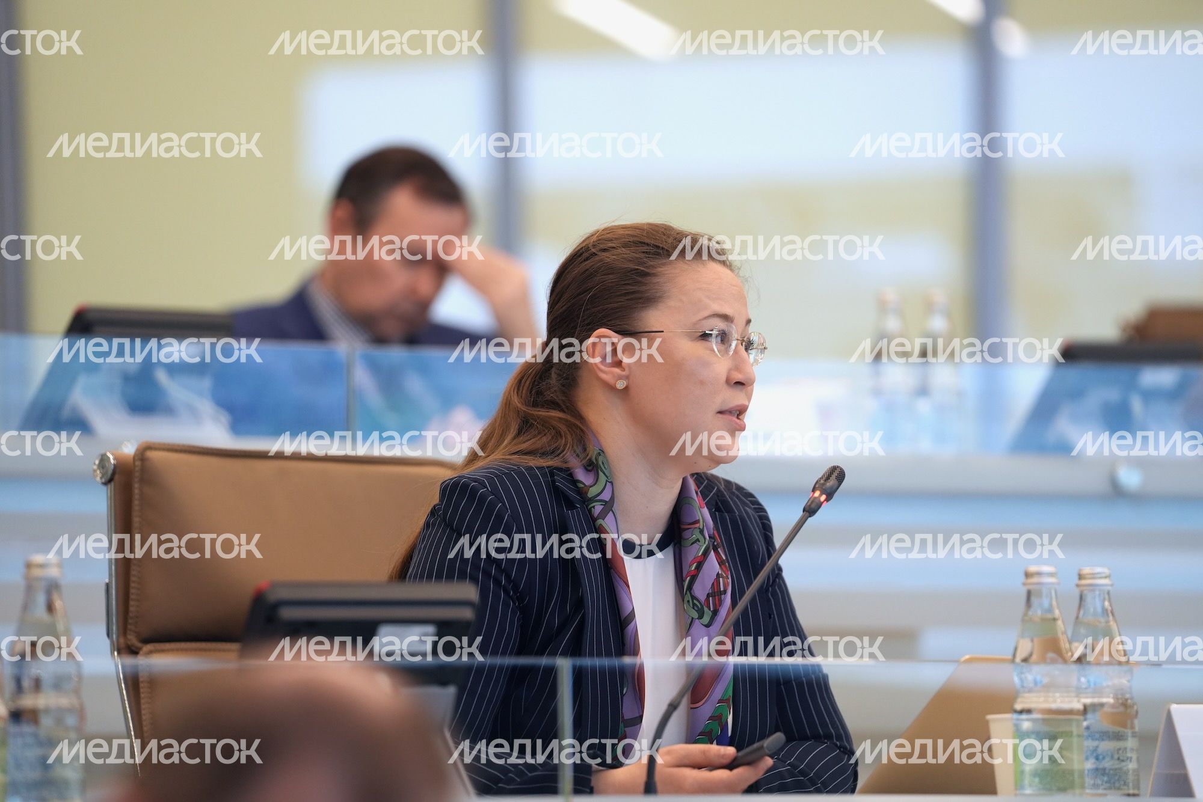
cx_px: 602
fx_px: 6684
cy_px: 401
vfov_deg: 6.9
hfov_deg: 10.3
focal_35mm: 200
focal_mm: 200
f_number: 3.2
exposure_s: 1/320
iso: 1600
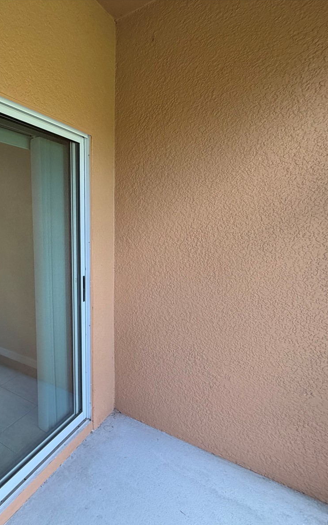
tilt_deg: -7.0
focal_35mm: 20
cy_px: 264
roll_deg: +2.6
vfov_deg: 85.1
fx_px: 286
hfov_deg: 53.1
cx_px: 39
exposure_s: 1/121
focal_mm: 2.22
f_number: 2.2
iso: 160
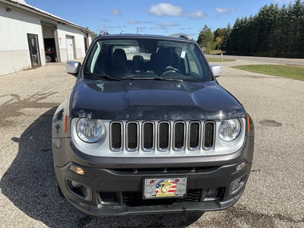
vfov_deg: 48.2
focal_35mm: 29
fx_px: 255
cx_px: 152
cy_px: 114
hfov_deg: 61.7
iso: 25
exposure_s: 1/1451
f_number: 1.8
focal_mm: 3
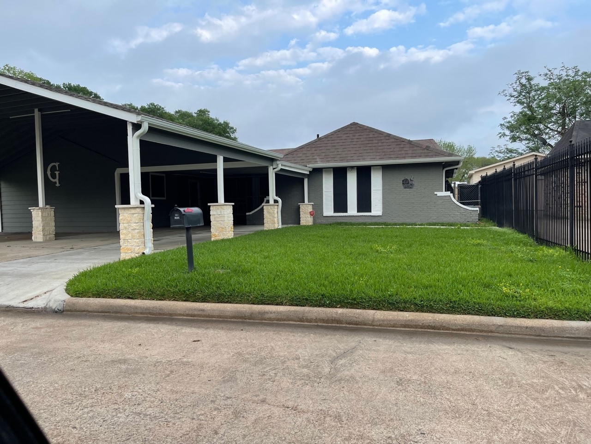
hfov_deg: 67.3
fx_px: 444
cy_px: 222
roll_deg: +1.2
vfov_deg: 53.1
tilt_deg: -3.1
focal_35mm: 26
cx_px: 296
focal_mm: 5.1
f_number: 1.6
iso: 32
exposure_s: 1/1353
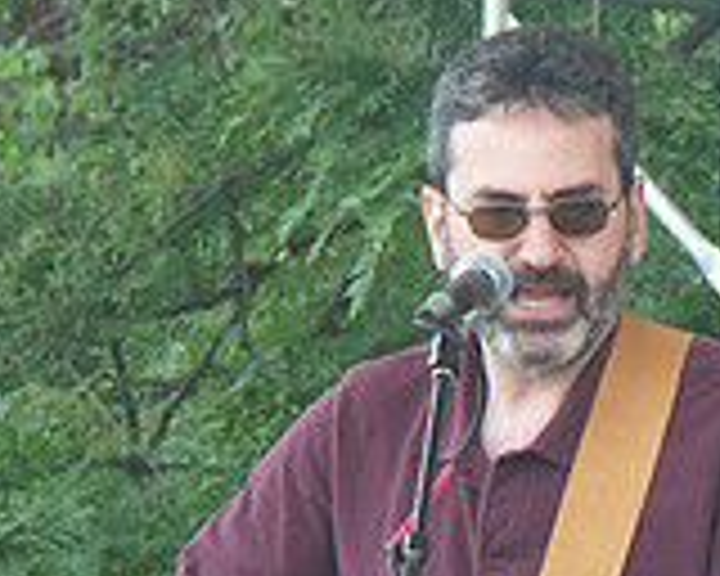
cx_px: 918
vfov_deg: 2.2
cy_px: 659
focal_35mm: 706
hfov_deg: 2.7
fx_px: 15044
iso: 100
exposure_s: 1/125
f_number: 5
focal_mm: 50.69
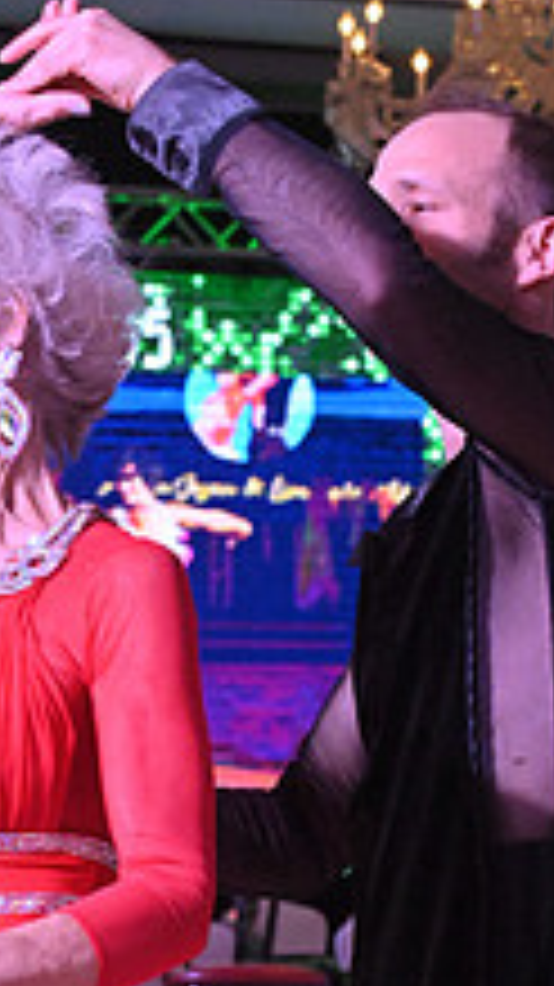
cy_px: 1162
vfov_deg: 10.9
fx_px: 5072
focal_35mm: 194
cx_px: 295
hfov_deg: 6.3
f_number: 9
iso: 5000
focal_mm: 70
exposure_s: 1/400
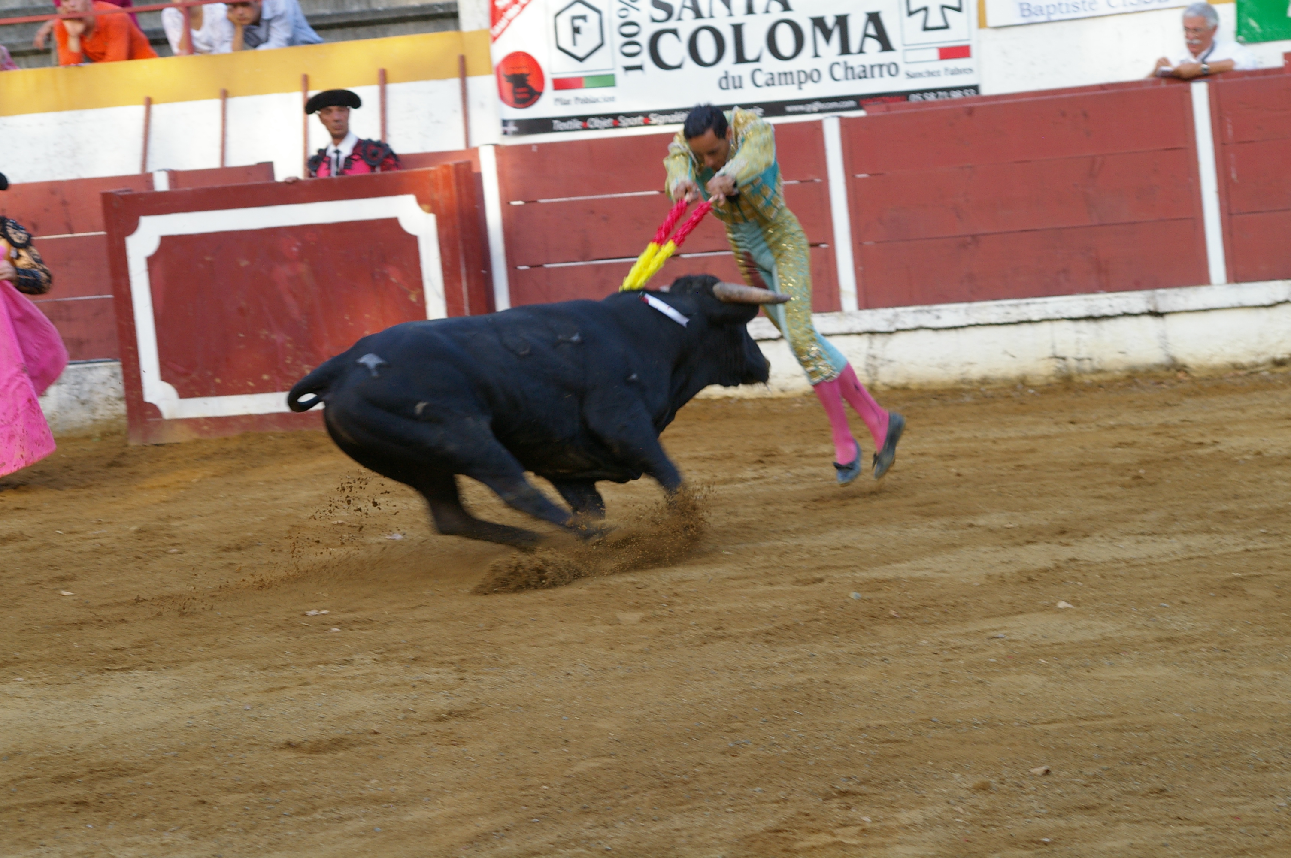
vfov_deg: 8.5
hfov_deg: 12.7
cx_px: 646
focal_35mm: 162
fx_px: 5804
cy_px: 429
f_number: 5.6
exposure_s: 1/125
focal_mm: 108
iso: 400
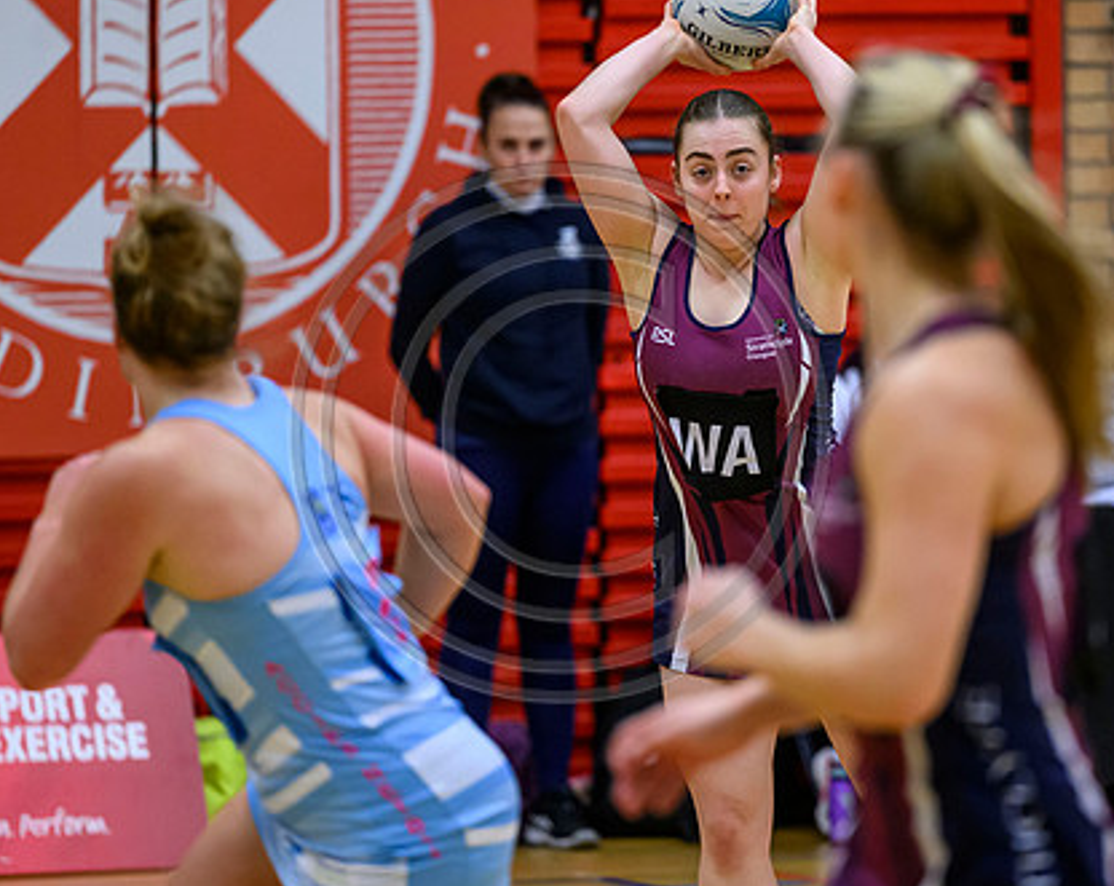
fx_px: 10627
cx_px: 756
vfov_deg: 4.8
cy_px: 401
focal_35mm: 323
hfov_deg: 6.0
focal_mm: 200
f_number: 2.8
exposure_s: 1/1000
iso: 5000
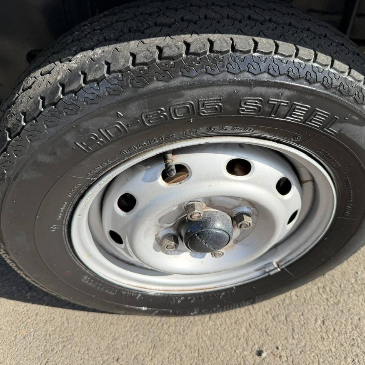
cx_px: 202
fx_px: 370
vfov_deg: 52.5
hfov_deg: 52.4
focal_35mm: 31
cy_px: 165
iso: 100
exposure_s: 1/1949
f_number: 1.78
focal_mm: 6.76
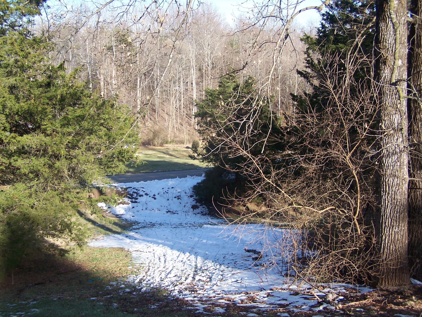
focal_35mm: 38
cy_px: 158
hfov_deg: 49.0
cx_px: 211
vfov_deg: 37.7
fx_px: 463
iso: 80
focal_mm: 6.3
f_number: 2.8
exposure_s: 1/400
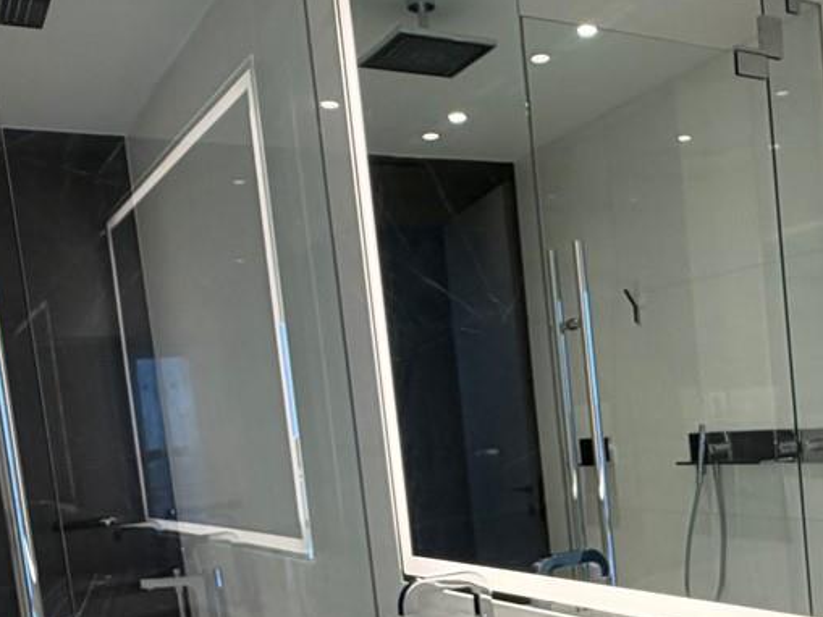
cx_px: 629
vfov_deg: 31.7
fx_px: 1046
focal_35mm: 44
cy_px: 522
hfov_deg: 41.5
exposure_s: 1/120
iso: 64
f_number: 2.2
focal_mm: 2.22
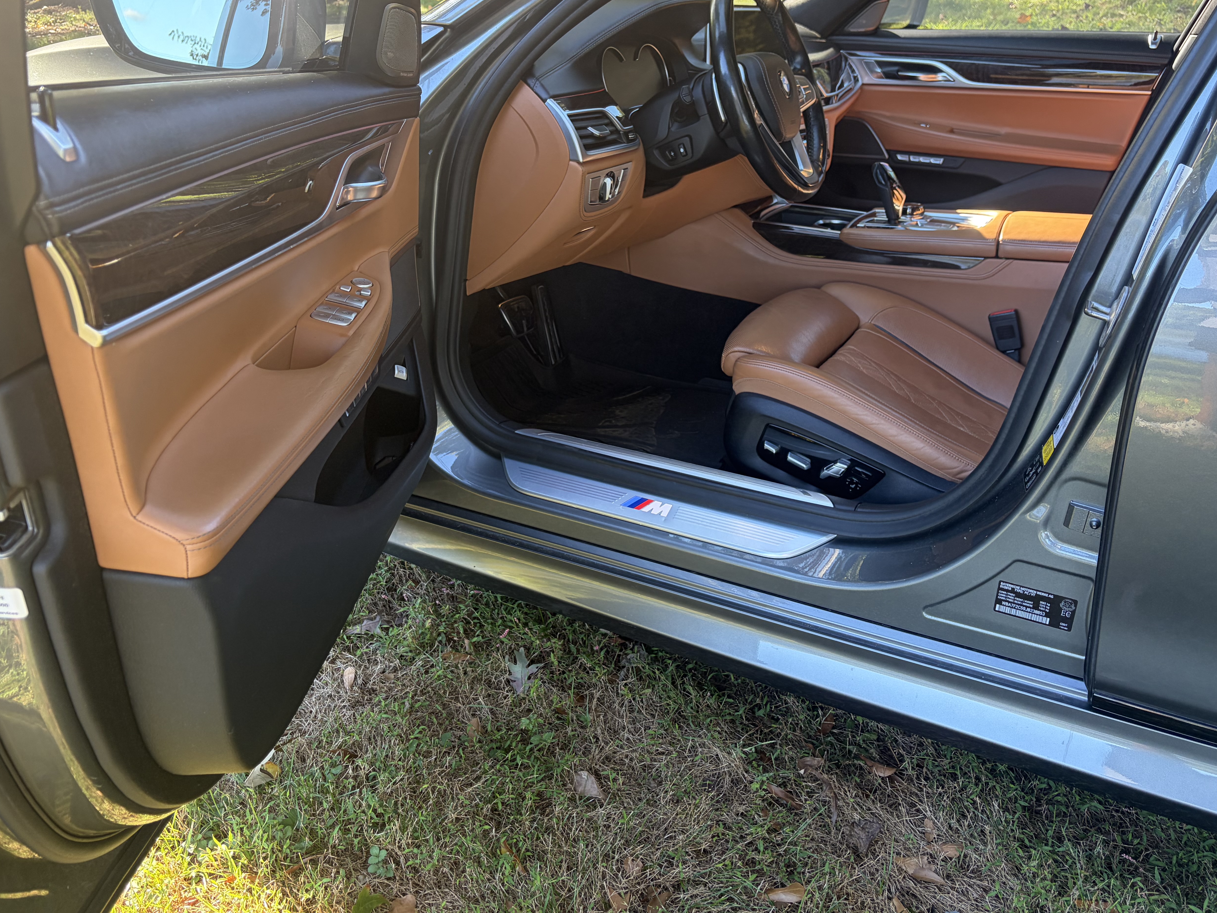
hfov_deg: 60.0
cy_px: 395
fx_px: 1055
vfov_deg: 46.7
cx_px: 594
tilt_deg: -21.5
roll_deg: -5.5
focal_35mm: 30
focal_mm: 5.96
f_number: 1.6
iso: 125
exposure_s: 1/120
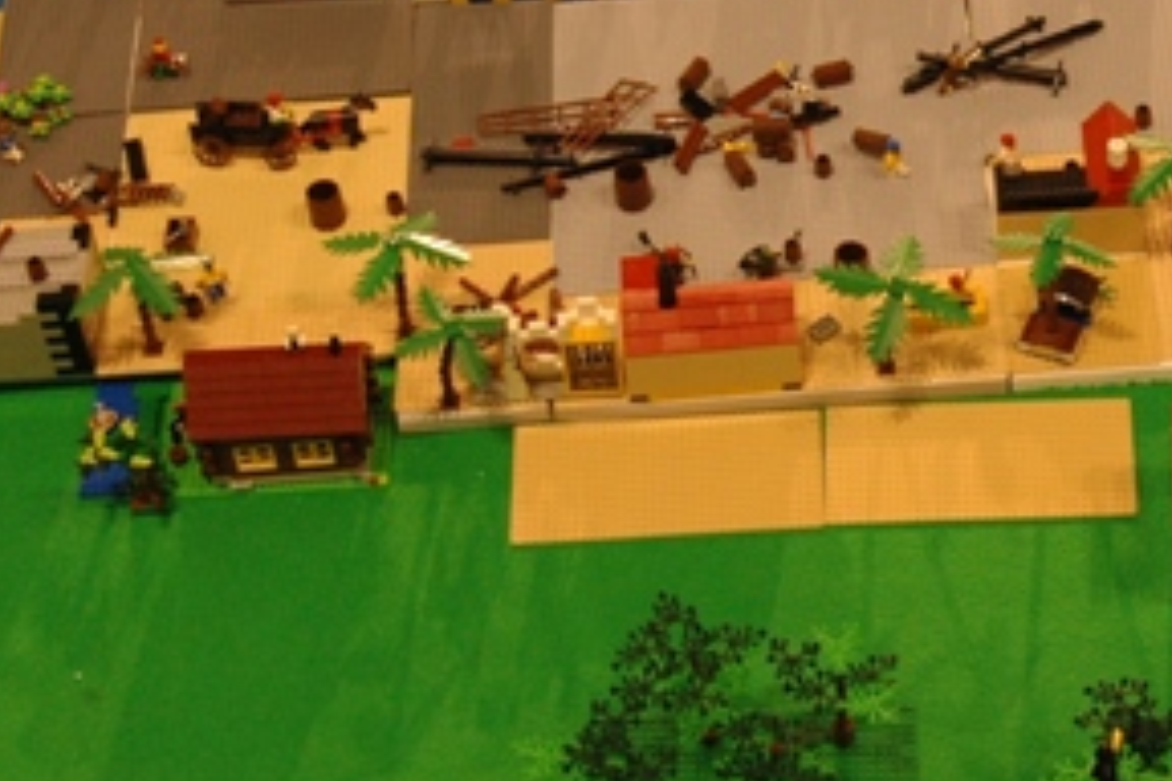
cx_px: 1123
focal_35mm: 112
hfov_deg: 17.8
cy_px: 370
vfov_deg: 12.2
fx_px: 3659
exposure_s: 1/60
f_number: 4
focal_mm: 27
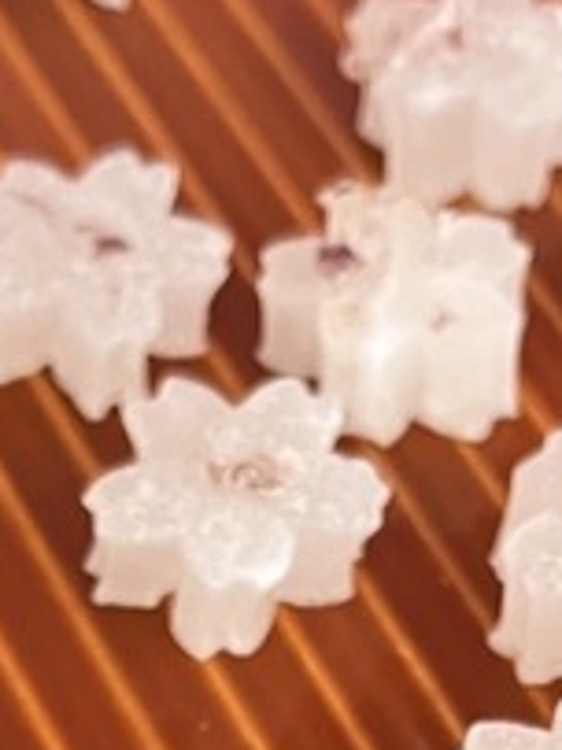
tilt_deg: -59.4
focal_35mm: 131
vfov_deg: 13.8
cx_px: 152
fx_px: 2839
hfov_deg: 11.3
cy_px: 1238
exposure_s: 1/60
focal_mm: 5.1
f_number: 1.6
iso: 320
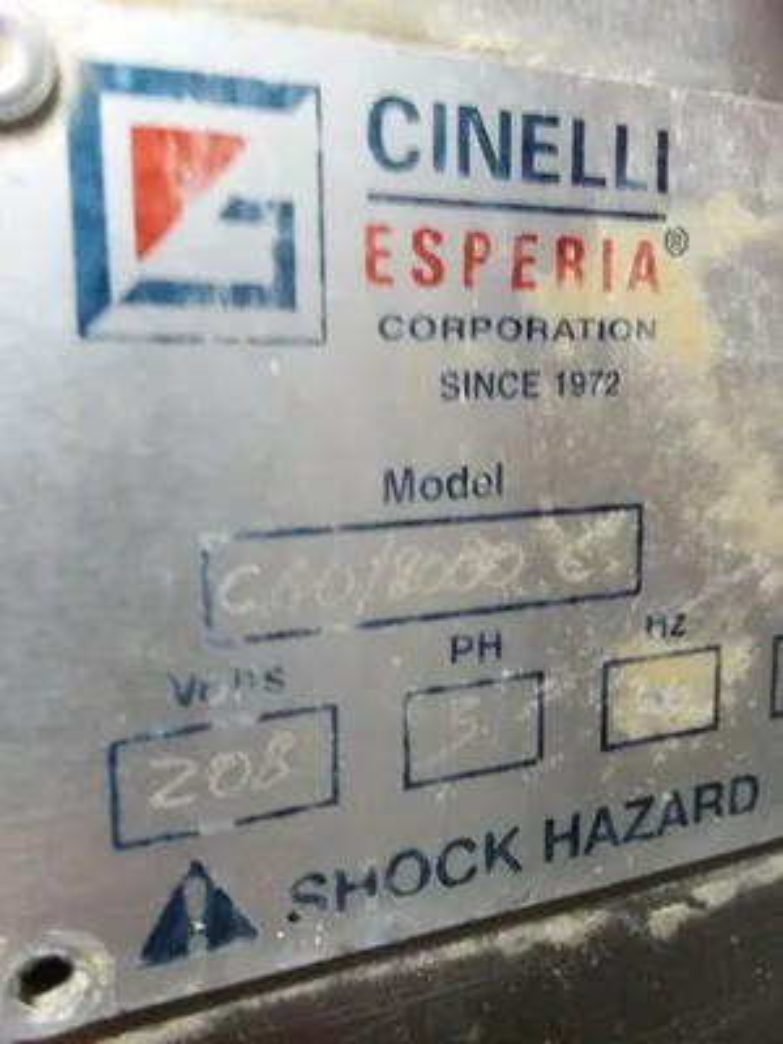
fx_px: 814
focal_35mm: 27
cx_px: 392
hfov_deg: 51.4
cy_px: 522
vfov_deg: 65.3
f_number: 1.9
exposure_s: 1/15
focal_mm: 2.91
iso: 320
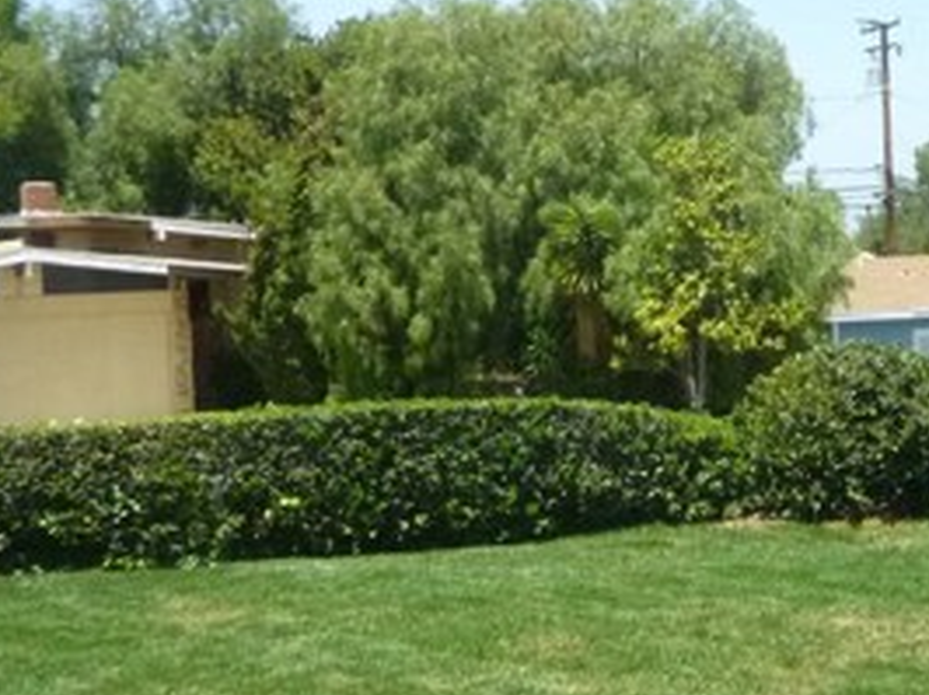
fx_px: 2065
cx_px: 789
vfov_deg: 19.1
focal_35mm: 77
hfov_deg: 24.8
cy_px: 360
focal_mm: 5.2
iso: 400
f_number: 5.6
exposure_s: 1/800
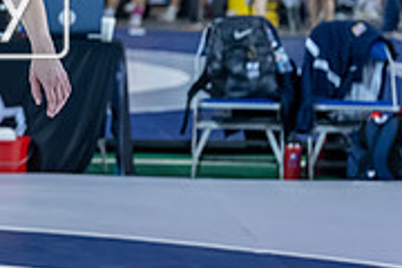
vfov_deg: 6.1
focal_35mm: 226
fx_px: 2523
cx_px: -156
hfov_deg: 8.9
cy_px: 1
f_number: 2.8
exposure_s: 1/800
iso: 1400
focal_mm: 70
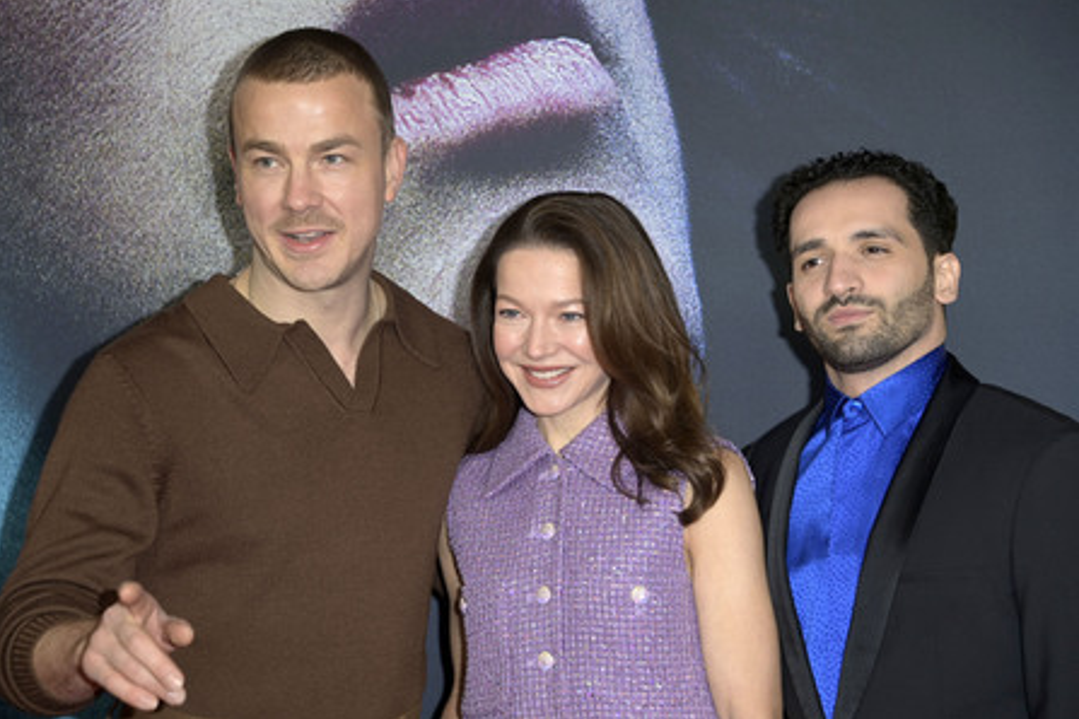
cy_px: 360
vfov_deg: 12.1
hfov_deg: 18.1
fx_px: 3387
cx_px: 542
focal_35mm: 113
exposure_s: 1/250
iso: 640
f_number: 5.6
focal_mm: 112
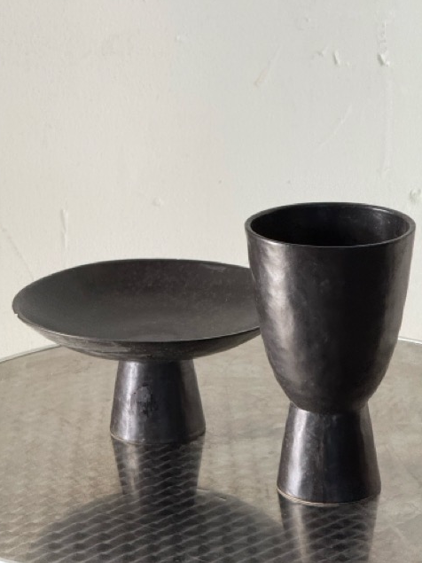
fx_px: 1967
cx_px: 210
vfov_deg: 16.3
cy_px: 281
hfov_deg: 12.2
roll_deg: +1.6
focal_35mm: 121
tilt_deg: -15.2
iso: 500
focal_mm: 15.66
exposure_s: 1/50
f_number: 2.8
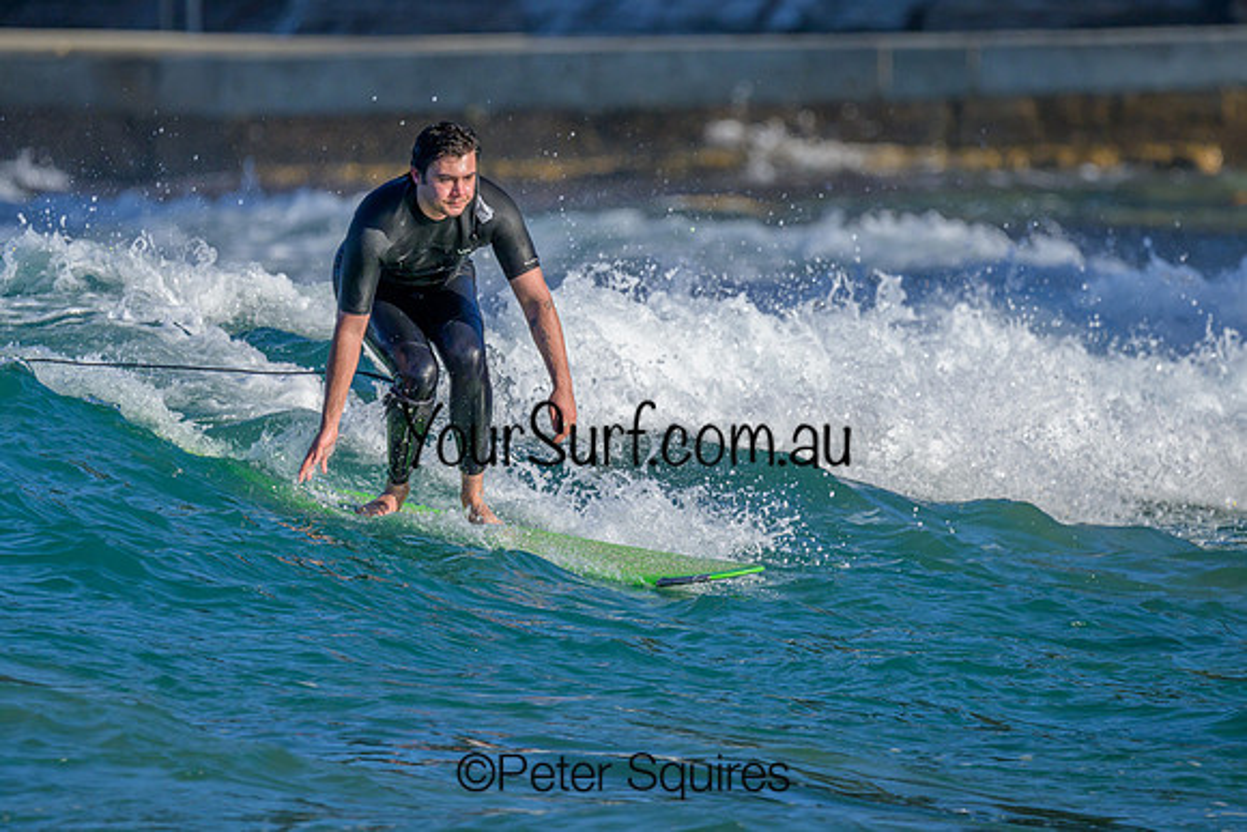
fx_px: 38009
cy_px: 357
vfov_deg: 1.3
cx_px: 534
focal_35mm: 1097
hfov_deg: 1.9
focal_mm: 800
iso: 320
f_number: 6.3
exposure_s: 1/2000
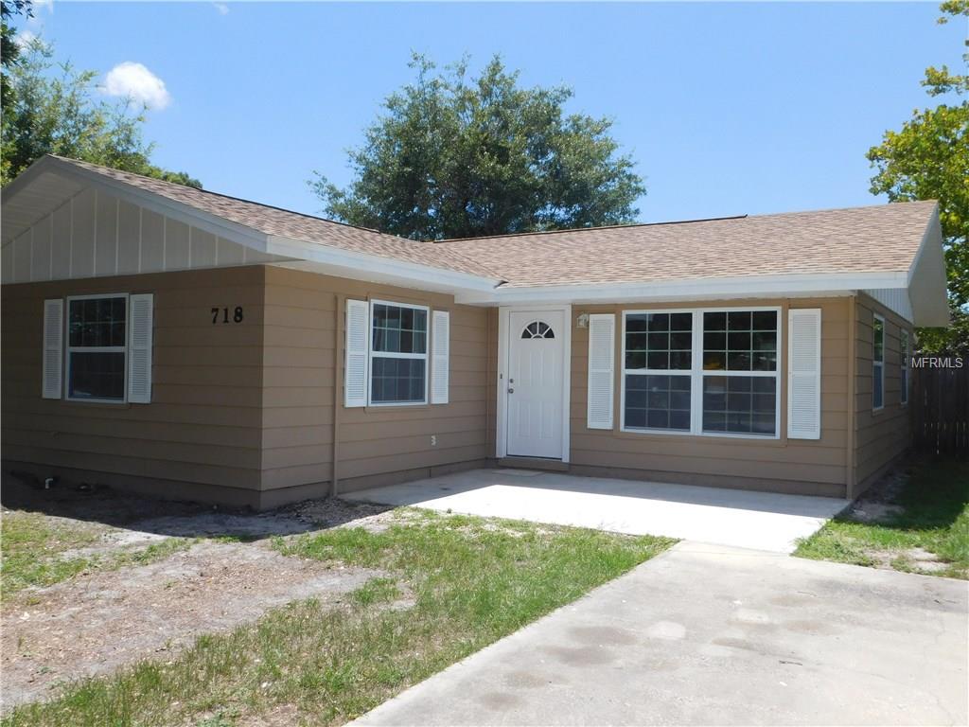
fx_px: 840
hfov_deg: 60.0
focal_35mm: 30
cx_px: 484
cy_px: 364
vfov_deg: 46.8
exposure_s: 1/1250
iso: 125
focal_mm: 5.3
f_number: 3.2
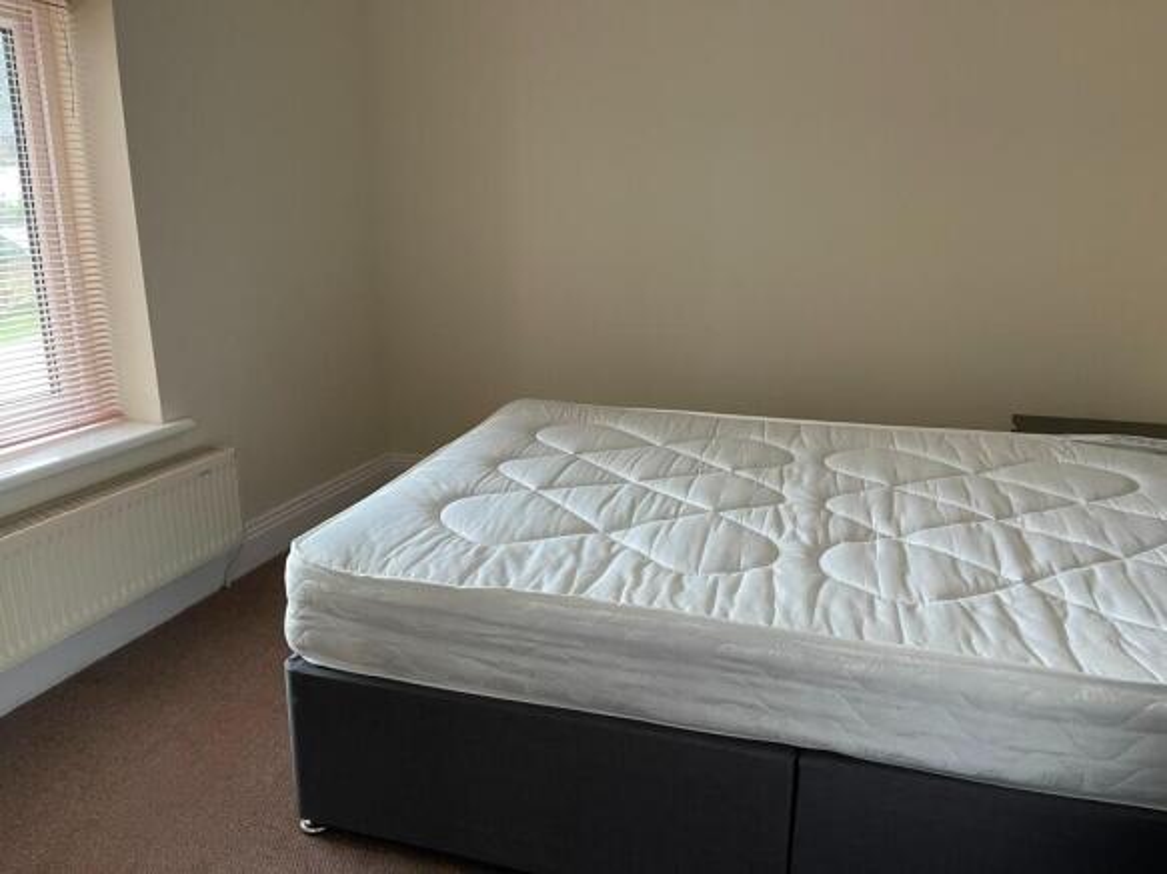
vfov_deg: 54.9
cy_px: 437
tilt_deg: -16.1
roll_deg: -0.7
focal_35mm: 25
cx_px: 584
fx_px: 843
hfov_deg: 69.4
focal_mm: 5.1
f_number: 1.6
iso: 250
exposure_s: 1/60
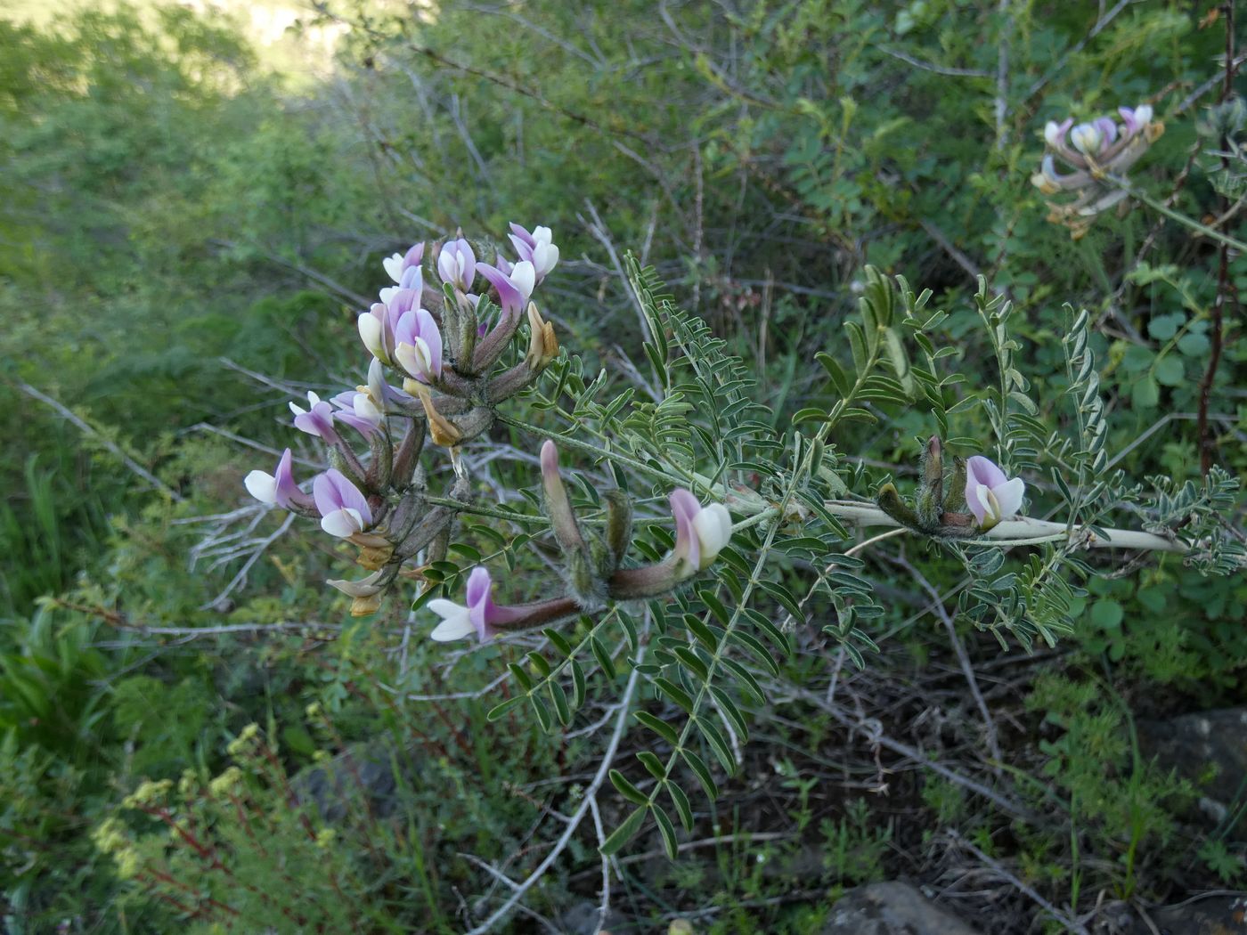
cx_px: 624
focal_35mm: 20
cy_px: 468
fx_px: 720
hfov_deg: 81.7
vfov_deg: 66.0
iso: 80
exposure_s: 1/160
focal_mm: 3.6
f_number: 2.8
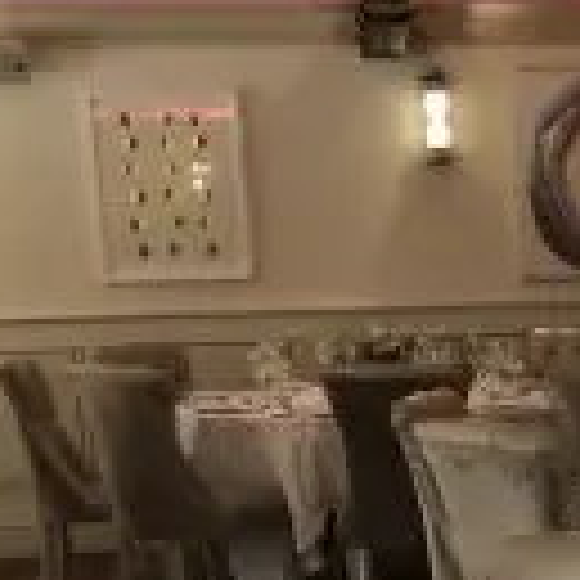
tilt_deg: -13.6
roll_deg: +2.3
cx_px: 697
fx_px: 1744
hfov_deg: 17.9
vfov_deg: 18.0
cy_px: 683
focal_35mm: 92
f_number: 1.8
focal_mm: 4
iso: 80
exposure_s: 1/17
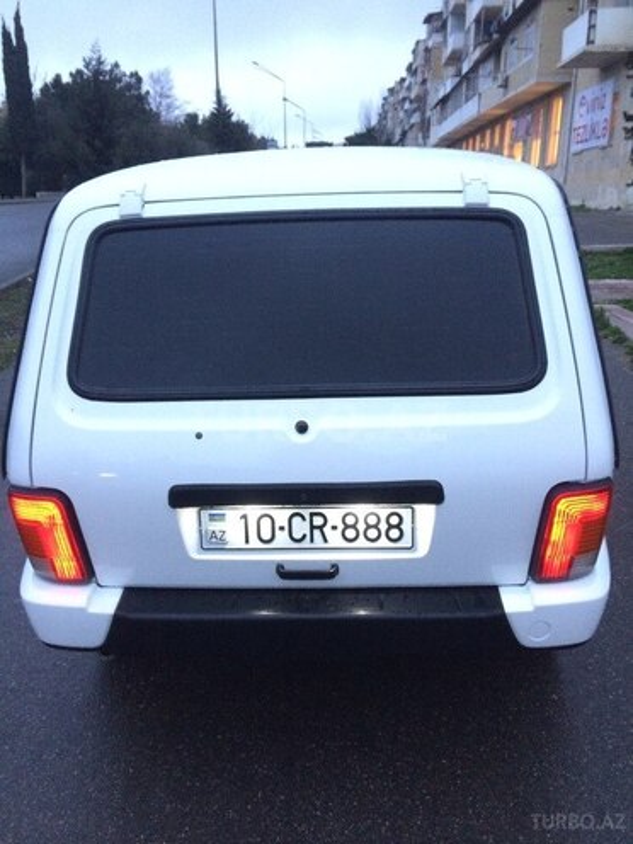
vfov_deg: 61.7
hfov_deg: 48.2
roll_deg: -0.4
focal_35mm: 29
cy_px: 422
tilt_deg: -20.9
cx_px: 316
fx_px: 707
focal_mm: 4.15
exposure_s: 1/20
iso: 320
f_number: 2.2
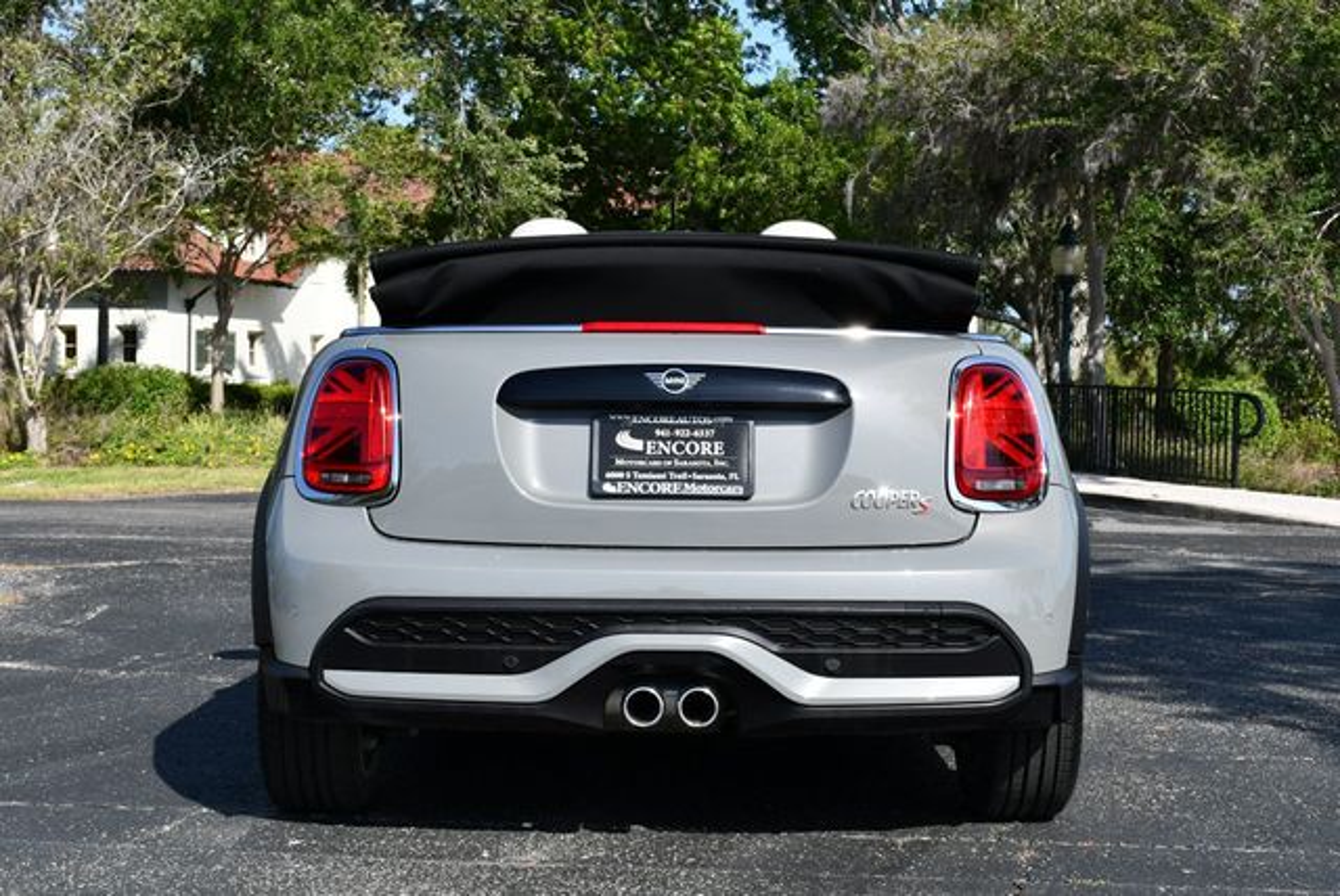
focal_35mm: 58
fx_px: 2161
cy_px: 448
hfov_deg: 34.5
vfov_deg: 23.4
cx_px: 670
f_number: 8
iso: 125
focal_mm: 29
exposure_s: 1/250
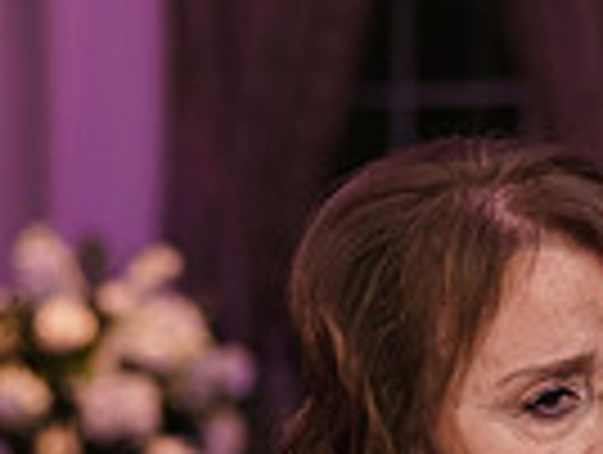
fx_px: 6509
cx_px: 706
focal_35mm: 373
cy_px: 768
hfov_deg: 5.3
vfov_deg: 4.0
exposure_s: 1/250
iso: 1000
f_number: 2
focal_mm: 50
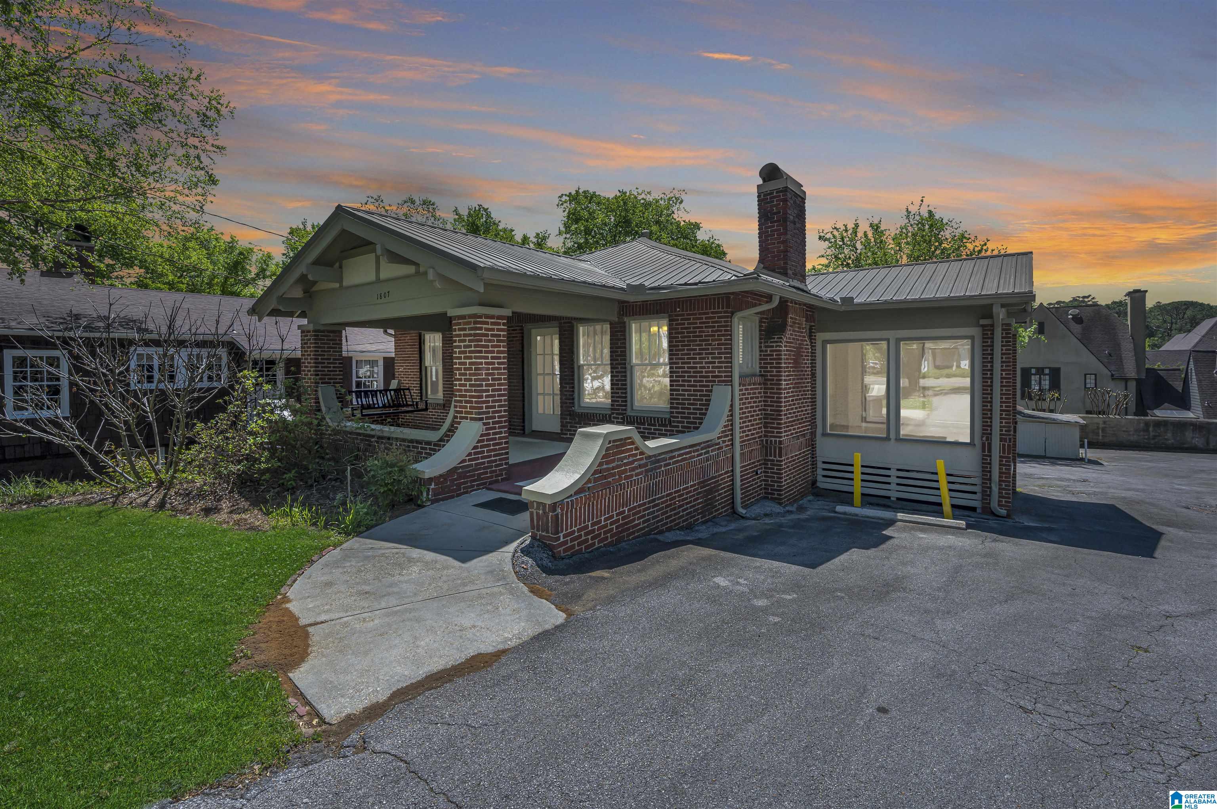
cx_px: 608
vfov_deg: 73.7
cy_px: 404
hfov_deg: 96.8
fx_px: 540
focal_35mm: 16
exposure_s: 1/1250
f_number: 8
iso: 640
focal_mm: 16
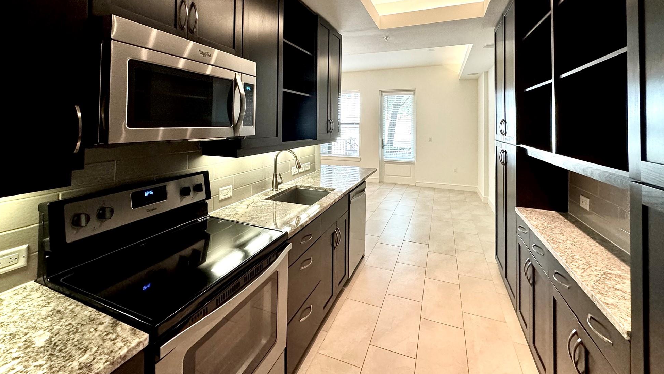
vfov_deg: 65.0
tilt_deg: +0.4
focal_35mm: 16
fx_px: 282
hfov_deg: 99.4
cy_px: 119
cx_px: 328
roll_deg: -0.3
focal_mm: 2.22
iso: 250
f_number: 2.2
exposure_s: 1/60
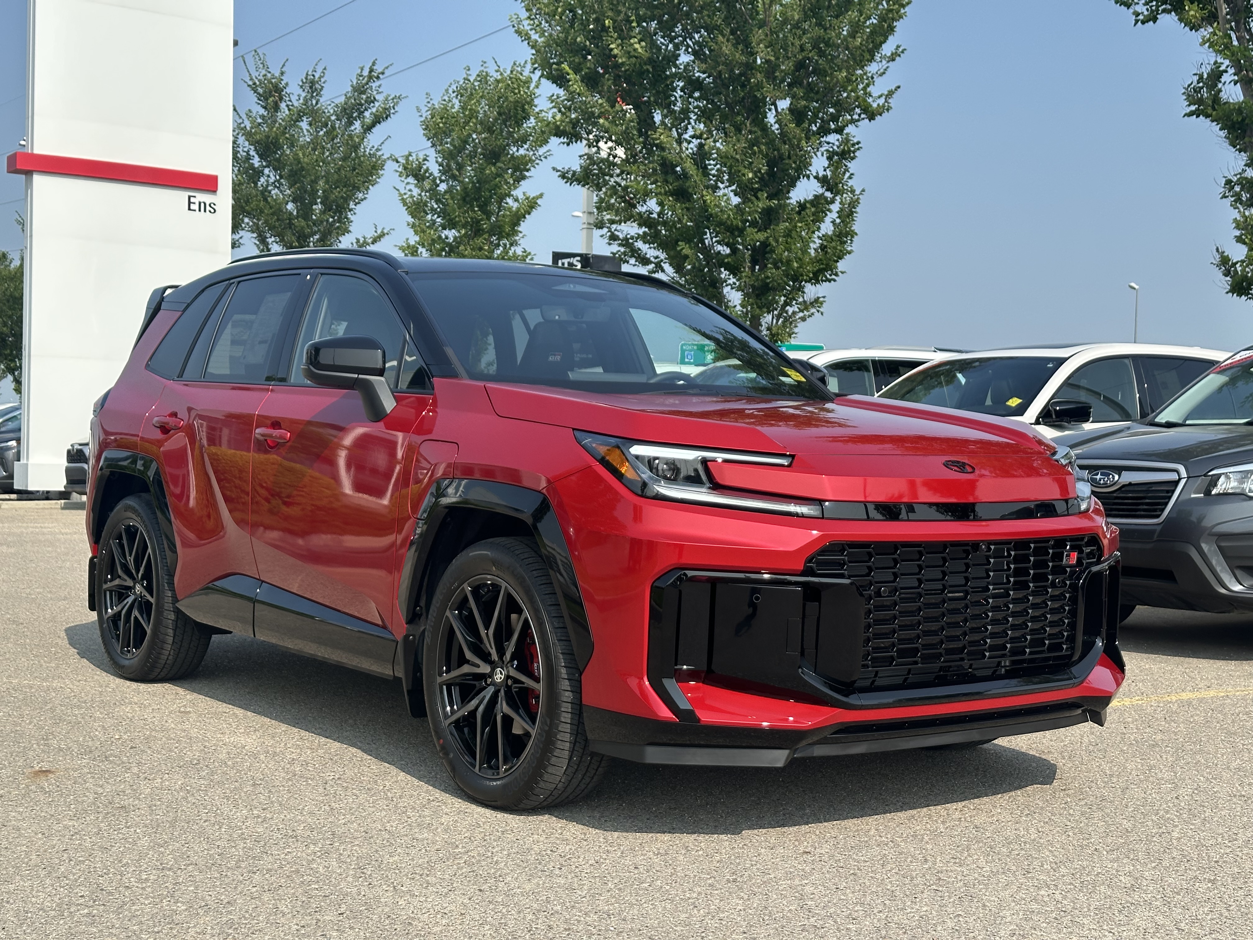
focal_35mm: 48
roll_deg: -2.5
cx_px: 626
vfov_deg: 30.3
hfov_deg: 39.7
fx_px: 1737
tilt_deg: -1.4
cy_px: 470
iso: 64
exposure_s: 1/2597
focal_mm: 6.86
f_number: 1.78
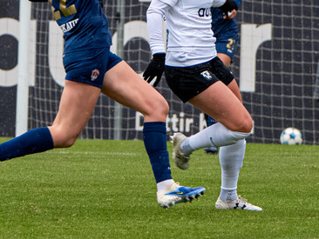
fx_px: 7995
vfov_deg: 1.7
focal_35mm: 867
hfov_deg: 2.3
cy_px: -11
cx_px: 82
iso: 2200
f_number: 5.6
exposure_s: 1/800
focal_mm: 180
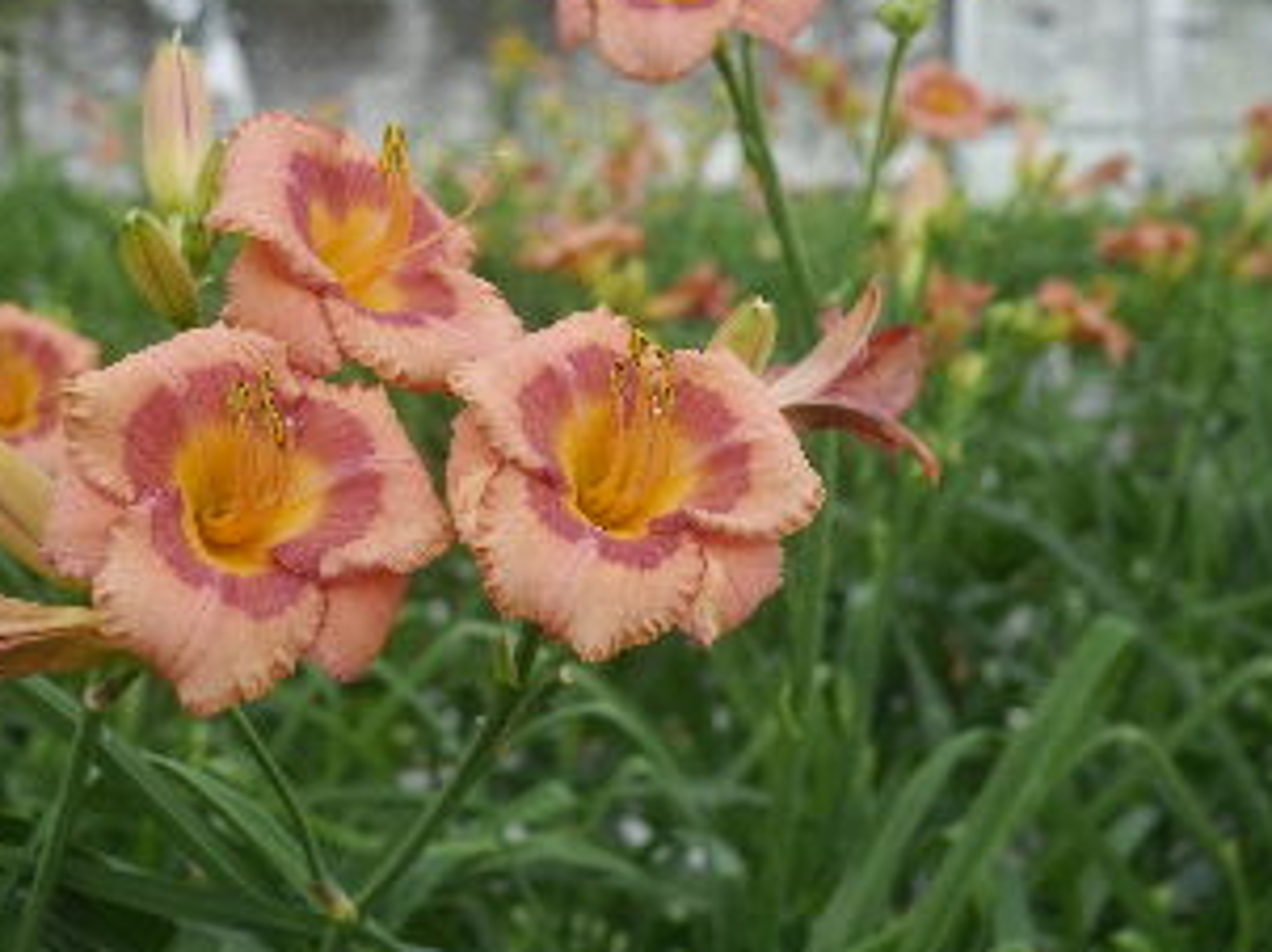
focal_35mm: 53
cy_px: 366
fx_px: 1946
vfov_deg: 27.4
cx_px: 543
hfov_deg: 36.1
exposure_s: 1/320
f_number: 3.2
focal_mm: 20
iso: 800
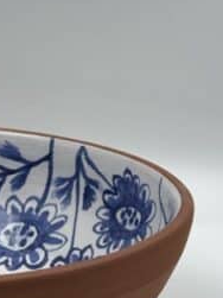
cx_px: -93
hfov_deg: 9.5
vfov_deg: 12.9
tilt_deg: -16.6
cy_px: 175
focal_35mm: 153
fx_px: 1315
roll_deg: -1.6
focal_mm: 6.86
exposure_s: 1/355
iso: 64
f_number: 1.78
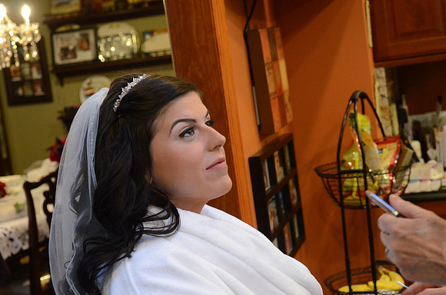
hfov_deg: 28.1
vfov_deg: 18.8
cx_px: 223
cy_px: 148
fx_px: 890
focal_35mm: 72
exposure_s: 1/60
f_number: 5.6
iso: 2500
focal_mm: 48
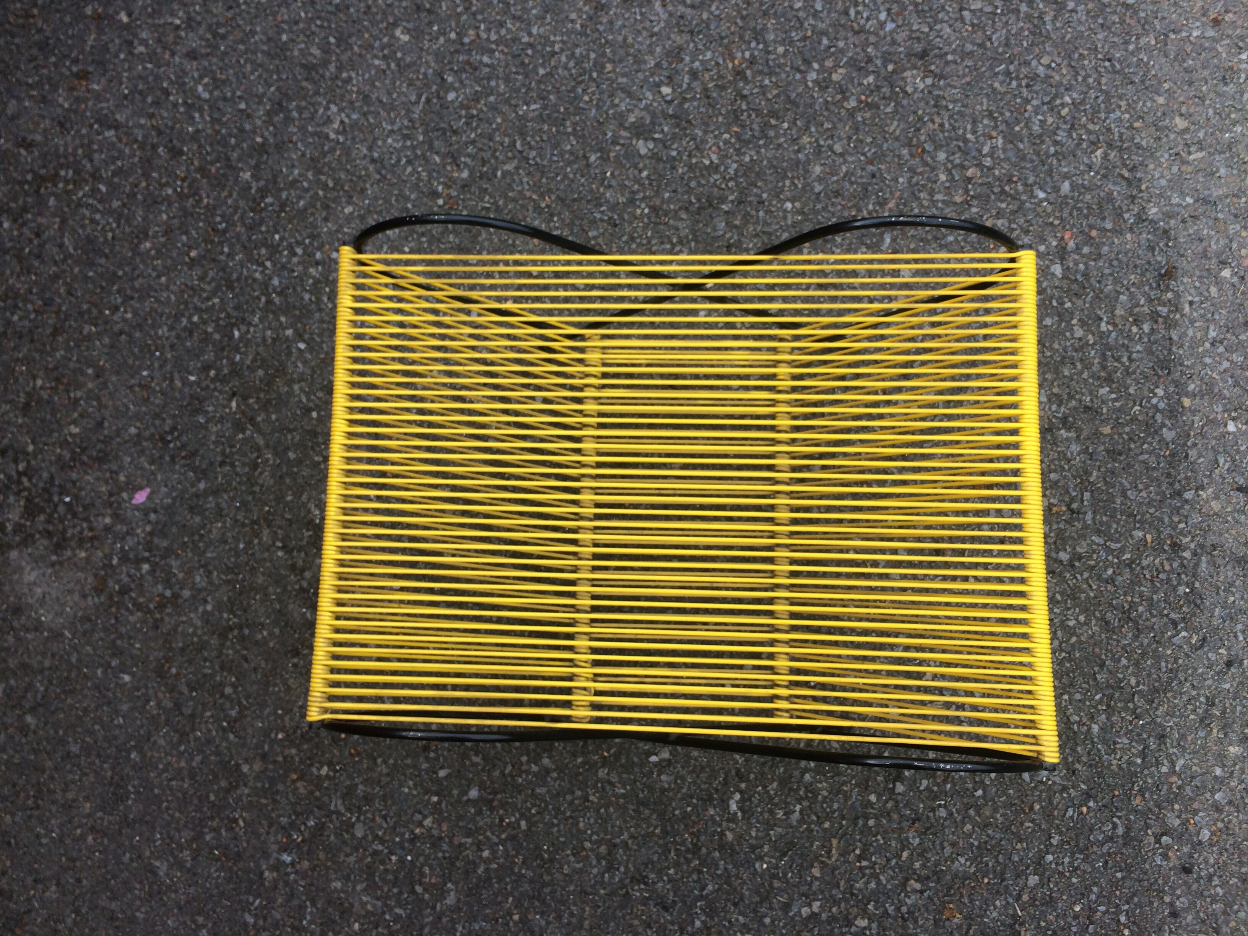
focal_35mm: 29
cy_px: 468
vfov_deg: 48.2
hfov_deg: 61.7
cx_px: 624
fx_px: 1046
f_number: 2.2
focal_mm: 4.15
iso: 32
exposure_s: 1/707
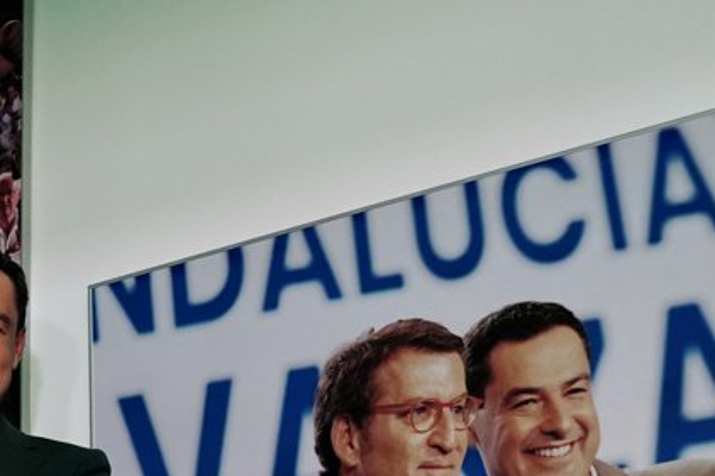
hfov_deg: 25.6
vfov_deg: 16.8
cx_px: 261
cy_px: 509
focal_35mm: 79
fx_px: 1568
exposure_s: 1/125
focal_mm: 34
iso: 3200
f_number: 4
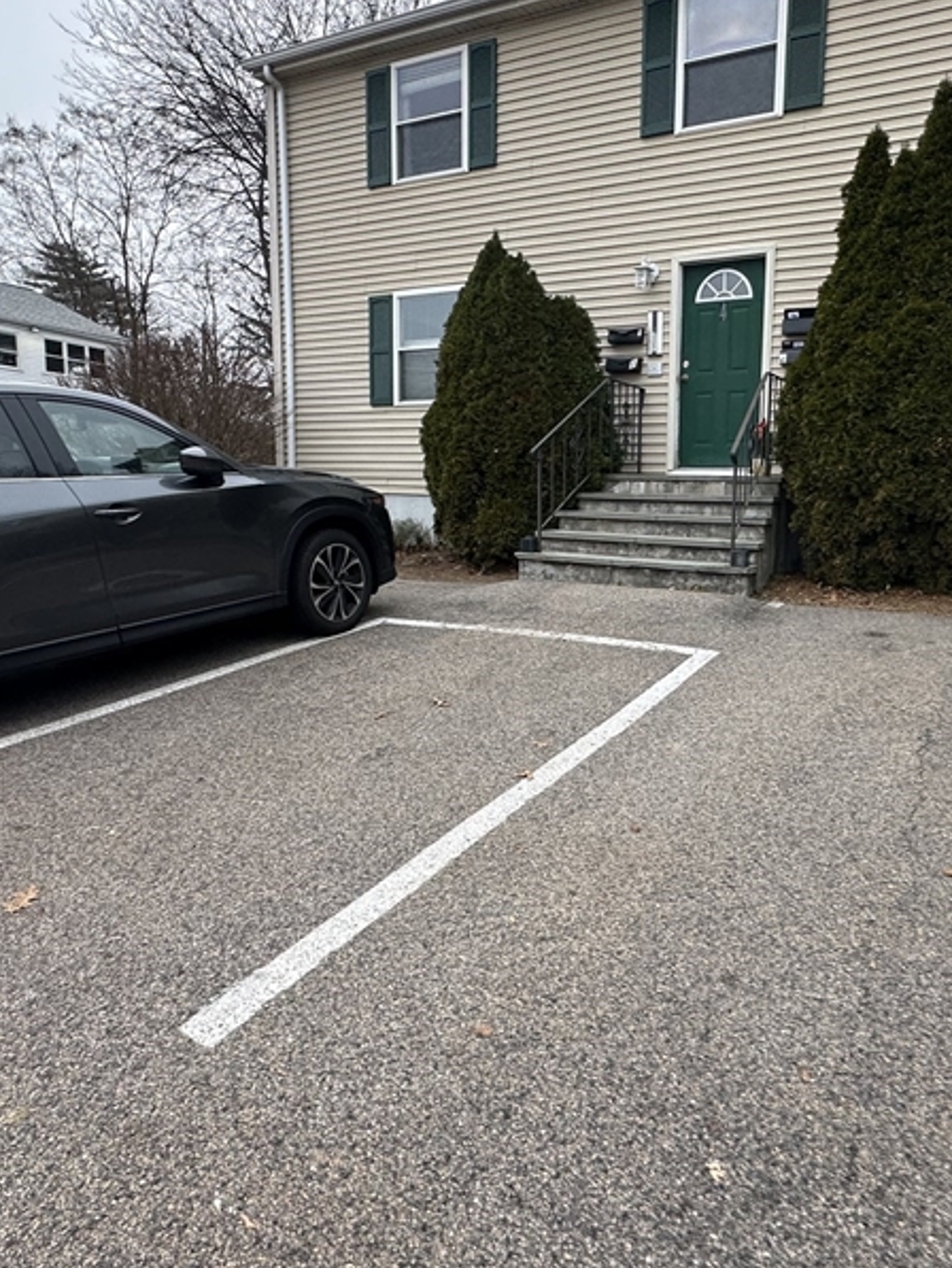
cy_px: 616
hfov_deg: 55.7
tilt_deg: -4.3
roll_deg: -2.4
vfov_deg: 71.6
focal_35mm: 24
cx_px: 631
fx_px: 880
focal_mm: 2.22
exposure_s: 1/99
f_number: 2.2
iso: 64
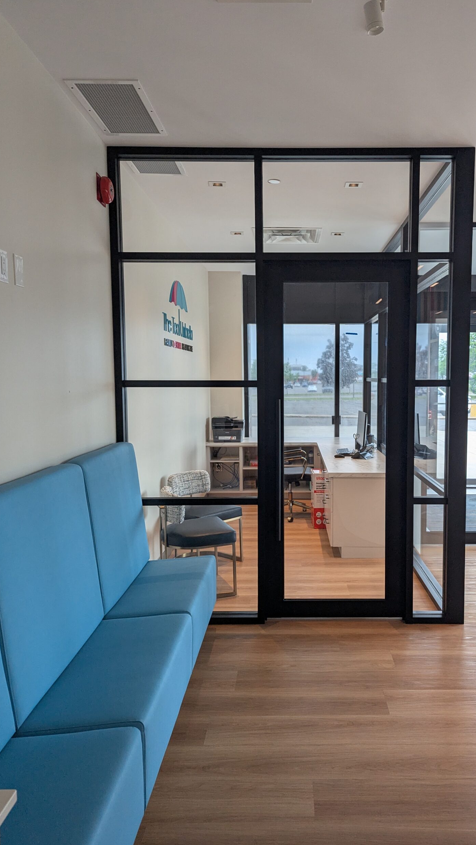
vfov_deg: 69.8
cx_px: 296
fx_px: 606
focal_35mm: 27
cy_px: 433
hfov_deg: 42.6
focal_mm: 6.81
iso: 37
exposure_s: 1/198
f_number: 1.85
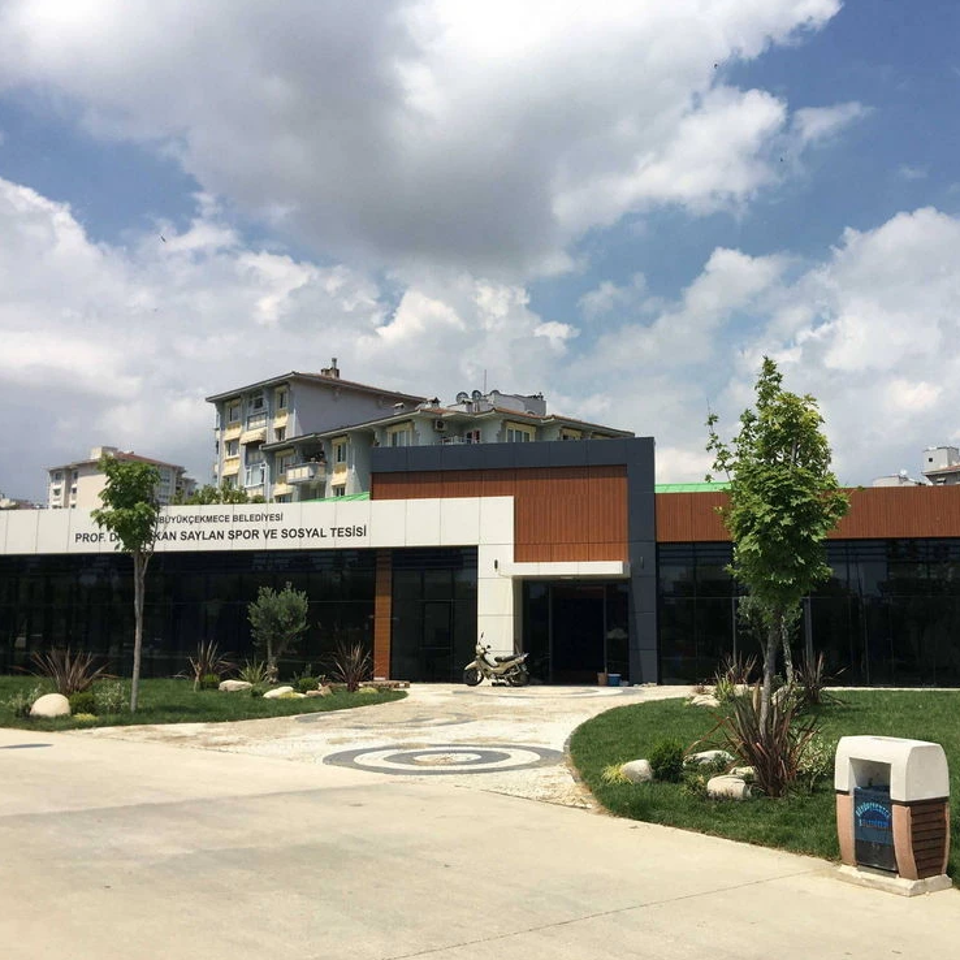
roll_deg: -0.2
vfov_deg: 47.2
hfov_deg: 46.9
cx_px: 581
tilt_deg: +11.2
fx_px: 1098
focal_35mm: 35
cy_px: 487
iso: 25
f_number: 2.2
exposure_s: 1/2564
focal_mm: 4.15
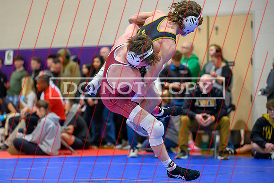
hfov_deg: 15.0
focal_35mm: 136
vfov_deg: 10.1
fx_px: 1038
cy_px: 92
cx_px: 137
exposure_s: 1/800
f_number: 2.8
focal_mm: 130
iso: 11400
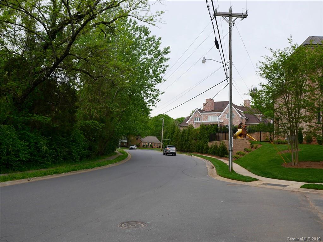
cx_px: 162
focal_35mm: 30
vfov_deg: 46.8
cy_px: 121
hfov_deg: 60.0
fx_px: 280
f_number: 2.5
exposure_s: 1/200
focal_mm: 15
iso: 200
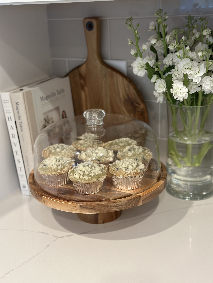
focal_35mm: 48
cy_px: 142
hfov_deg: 30.3
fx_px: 394
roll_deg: +2.8
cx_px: 106
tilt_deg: -19.9
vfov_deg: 39.7
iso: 400
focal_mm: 6.86
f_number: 1.78
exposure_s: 1/40
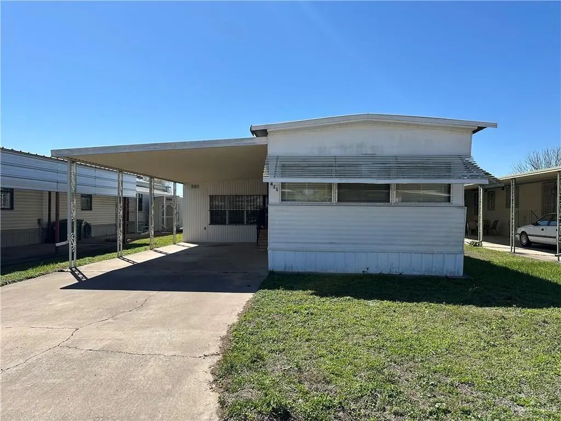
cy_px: 210
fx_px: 389
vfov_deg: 56.8
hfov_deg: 71.6
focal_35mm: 24
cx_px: 280
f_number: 1.78
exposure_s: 1/5525
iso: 80
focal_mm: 6.86
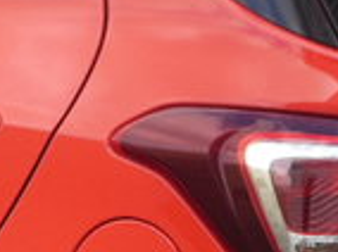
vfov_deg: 8.3
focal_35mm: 177
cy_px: 285
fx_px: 1725
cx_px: 105
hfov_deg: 11.2
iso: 125
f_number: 3.5
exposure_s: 1/250
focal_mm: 6
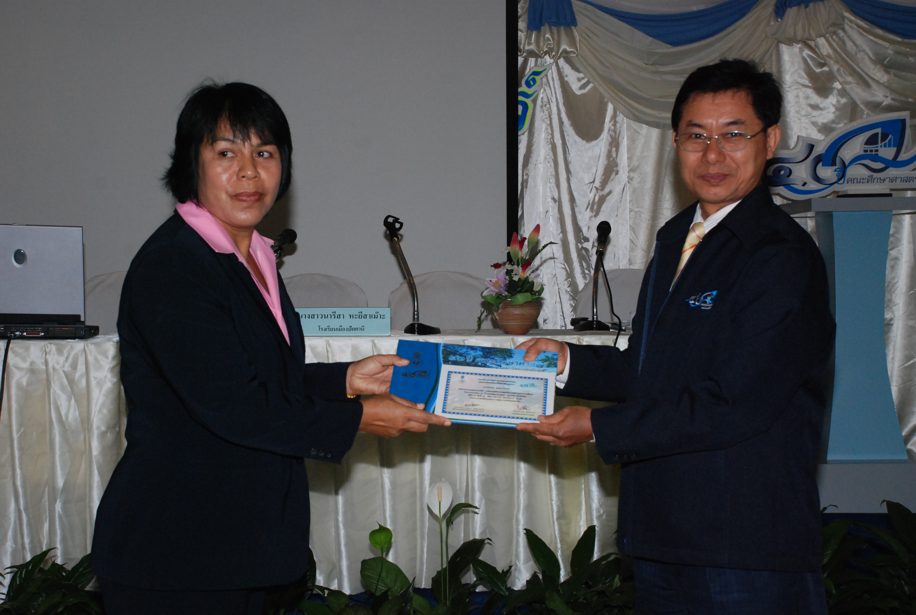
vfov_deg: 23.9
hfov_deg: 35.0
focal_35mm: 57
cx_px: 458
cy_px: 308
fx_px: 1453
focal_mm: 38
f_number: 8
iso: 1000
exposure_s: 1/200
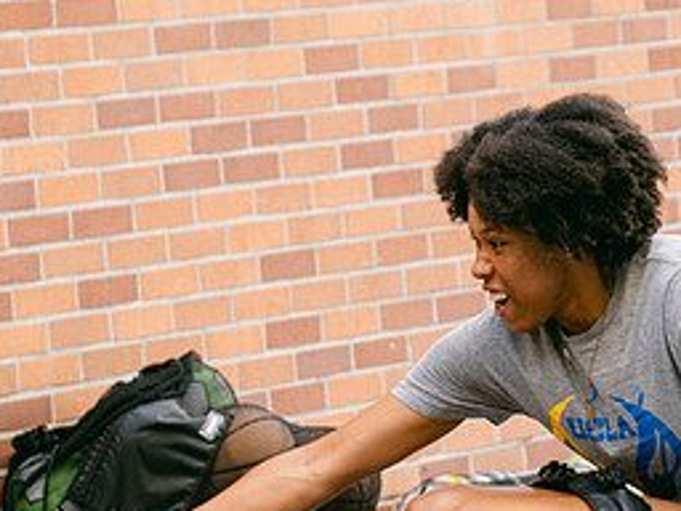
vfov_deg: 5.9
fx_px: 4977
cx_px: 327
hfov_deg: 7.8
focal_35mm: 253
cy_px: 422
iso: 160
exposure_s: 1/180
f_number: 2.8
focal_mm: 77.3
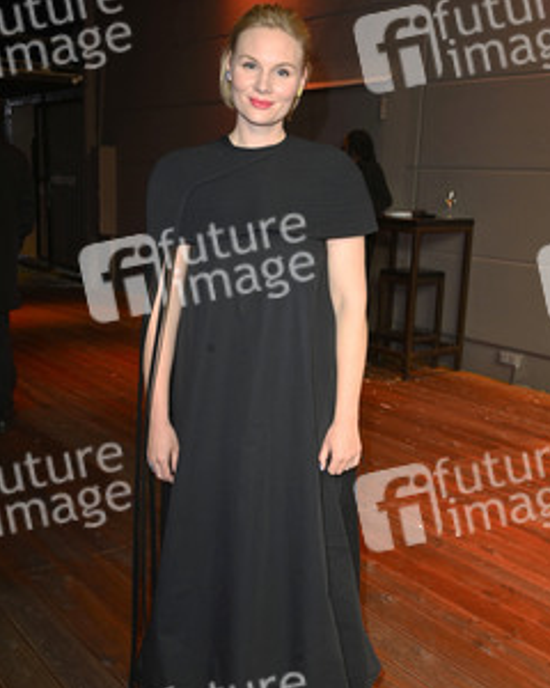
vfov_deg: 45.7
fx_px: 814
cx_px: 264
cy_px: 383
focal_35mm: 40
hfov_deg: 37.3
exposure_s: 1/40
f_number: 5.6
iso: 1000
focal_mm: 32
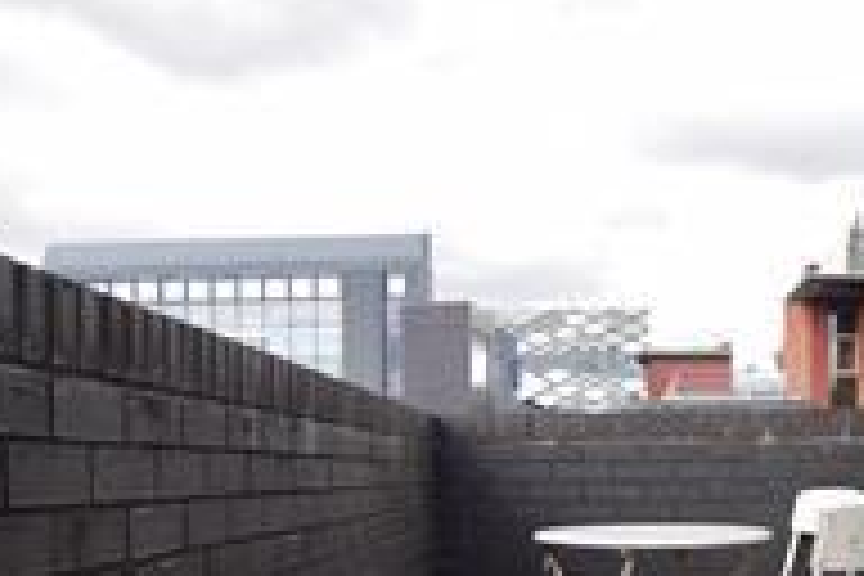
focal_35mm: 50
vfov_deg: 26.3
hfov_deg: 38.8
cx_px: 621
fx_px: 1200
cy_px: 495
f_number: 5.6
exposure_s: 1/125
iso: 160
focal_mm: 10
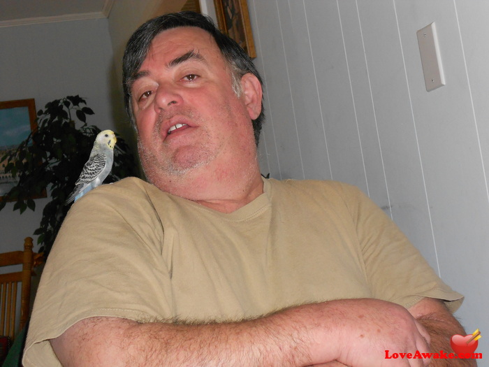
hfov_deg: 29.4
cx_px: 244
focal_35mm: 66
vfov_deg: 22.3
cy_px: 184
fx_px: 932
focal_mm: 11.6
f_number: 5.3
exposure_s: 1/60
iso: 250
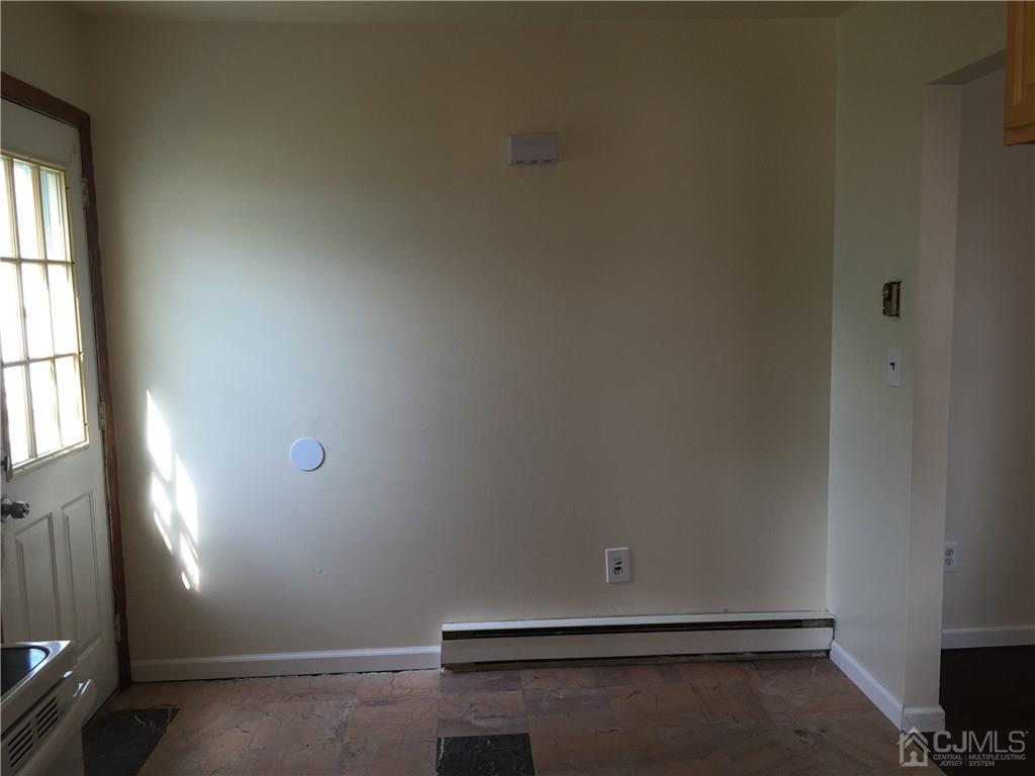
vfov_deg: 48.2
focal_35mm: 29
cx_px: 518
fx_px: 867
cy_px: 388
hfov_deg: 61.7
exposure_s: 1/60
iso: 32
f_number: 2.2
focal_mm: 4.15
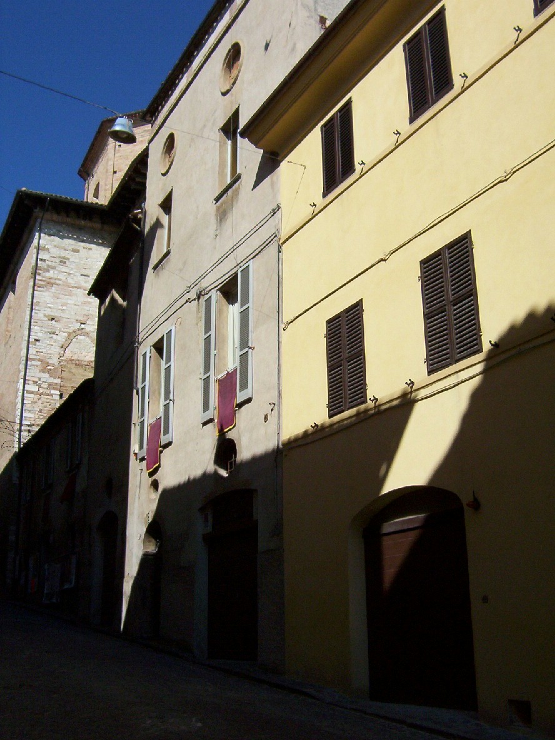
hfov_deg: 39.7
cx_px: 278
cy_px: 370
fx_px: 770
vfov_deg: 51.4
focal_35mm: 36
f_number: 5.24
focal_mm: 5.54
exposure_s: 1/1236
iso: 100
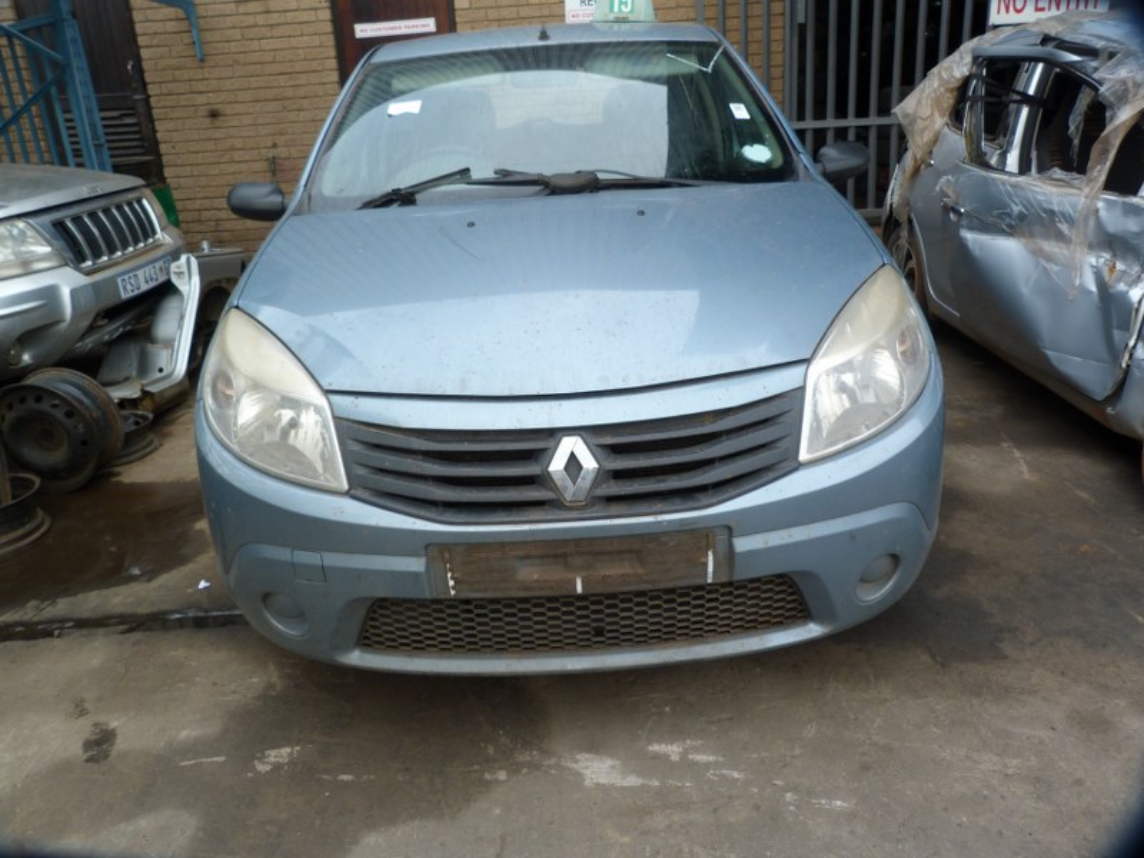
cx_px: 572
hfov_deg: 69.4
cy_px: 429
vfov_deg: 54.9
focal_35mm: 25
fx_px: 826
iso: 80
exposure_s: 1/125
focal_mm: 4.5
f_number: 3.6
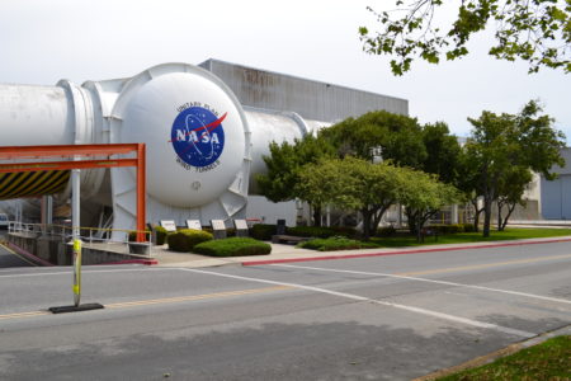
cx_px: 286
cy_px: 190
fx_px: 523
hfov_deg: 57.2
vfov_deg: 40.0
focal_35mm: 33
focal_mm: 22
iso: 100
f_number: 9
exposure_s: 1/200
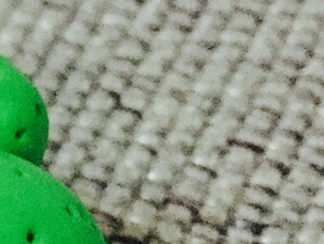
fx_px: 1311
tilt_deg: -52.1
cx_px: -324
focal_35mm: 140
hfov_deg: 12.4
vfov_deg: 10.5
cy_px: 251
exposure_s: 1/15
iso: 640
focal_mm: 4.15
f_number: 2.2
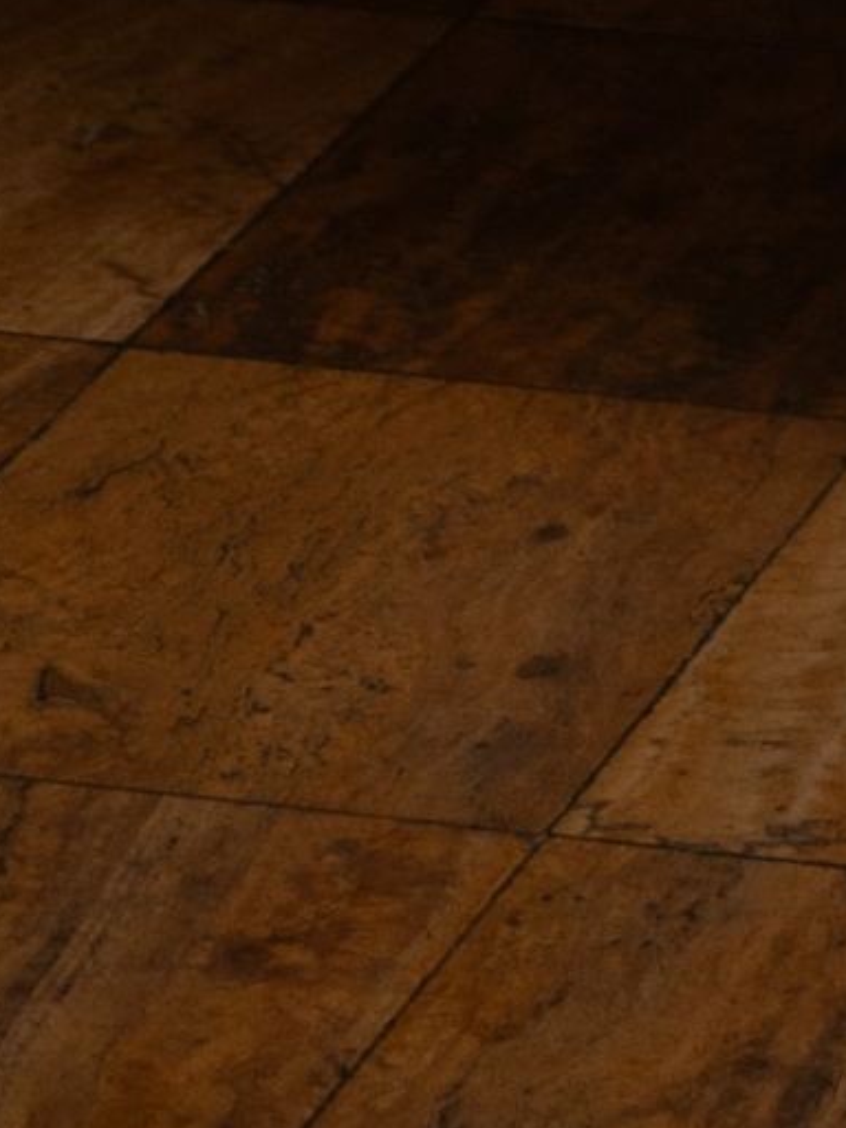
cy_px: -2737
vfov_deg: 6.8
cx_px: 2560
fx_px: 8212
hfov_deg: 5.5
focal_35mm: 252
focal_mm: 35
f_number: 1.8
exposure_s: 1/250
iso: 250
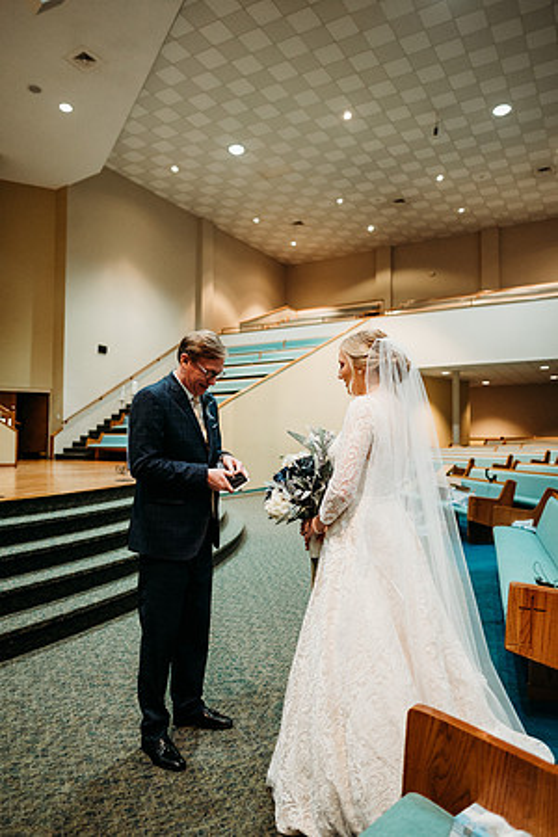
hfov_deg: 53.1
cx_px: 279
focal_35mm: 24
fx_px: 558
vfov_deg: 73.7
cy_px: 418
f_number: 1.8
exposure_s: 1/125
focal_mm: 24
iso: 2000
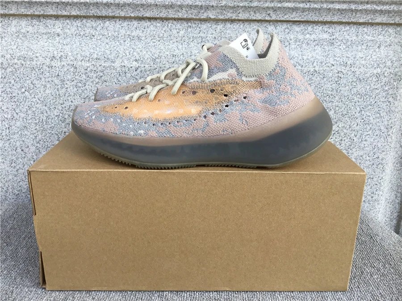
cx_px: 201
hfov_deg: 58.4
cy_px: 150
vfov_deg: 45.4
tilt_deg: -18.2
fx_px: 360
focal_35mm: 31
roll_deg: -0.8
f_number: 2.4
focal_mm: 3.3
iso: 25
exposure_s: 1/345
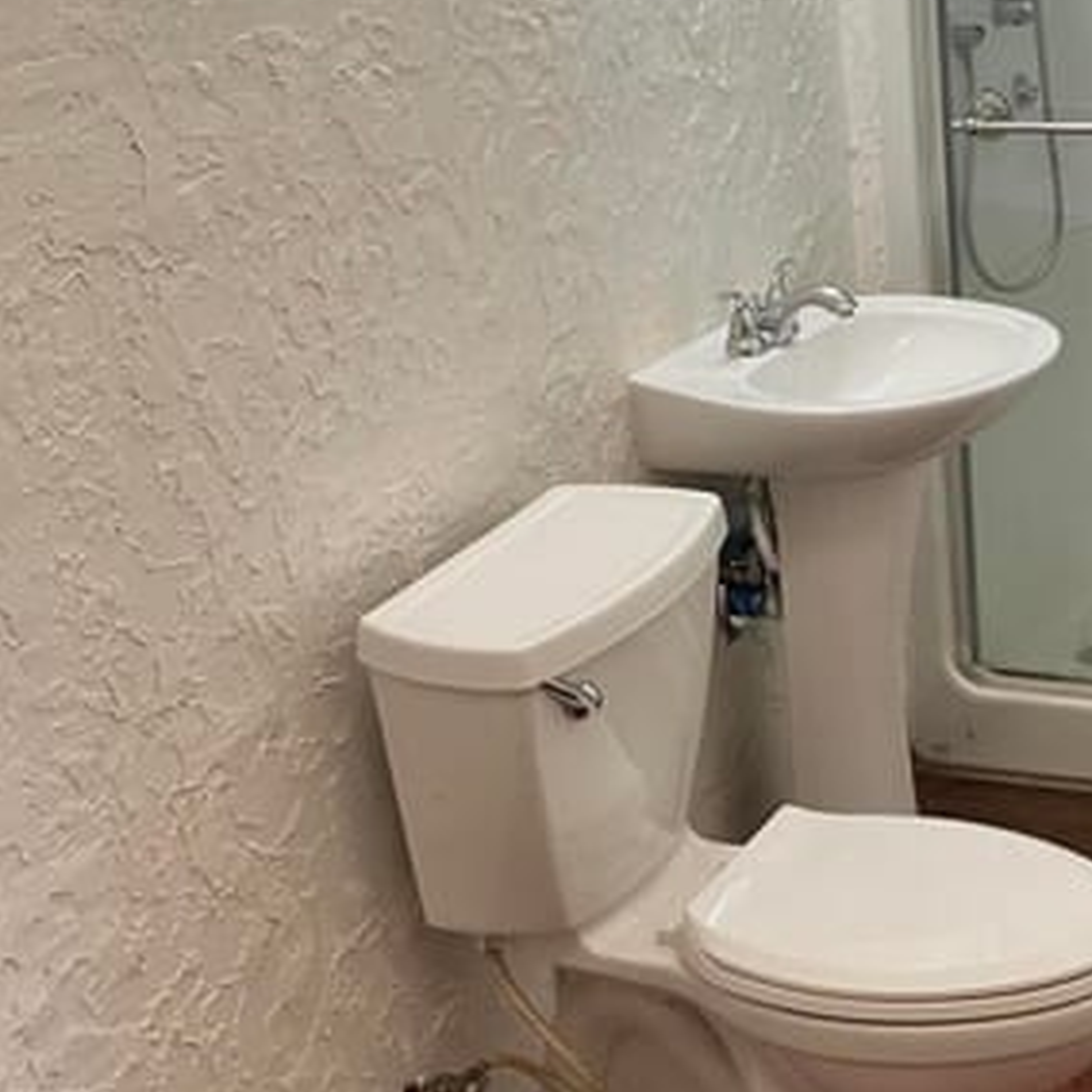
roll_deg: +2.2
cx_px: 1069
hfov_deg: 25.3
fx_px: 2320
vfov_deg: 26.5
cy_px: 511
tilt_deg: -18.4
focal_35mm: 65
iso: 80
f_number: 1.8
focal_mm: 3.99
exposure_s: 1/60
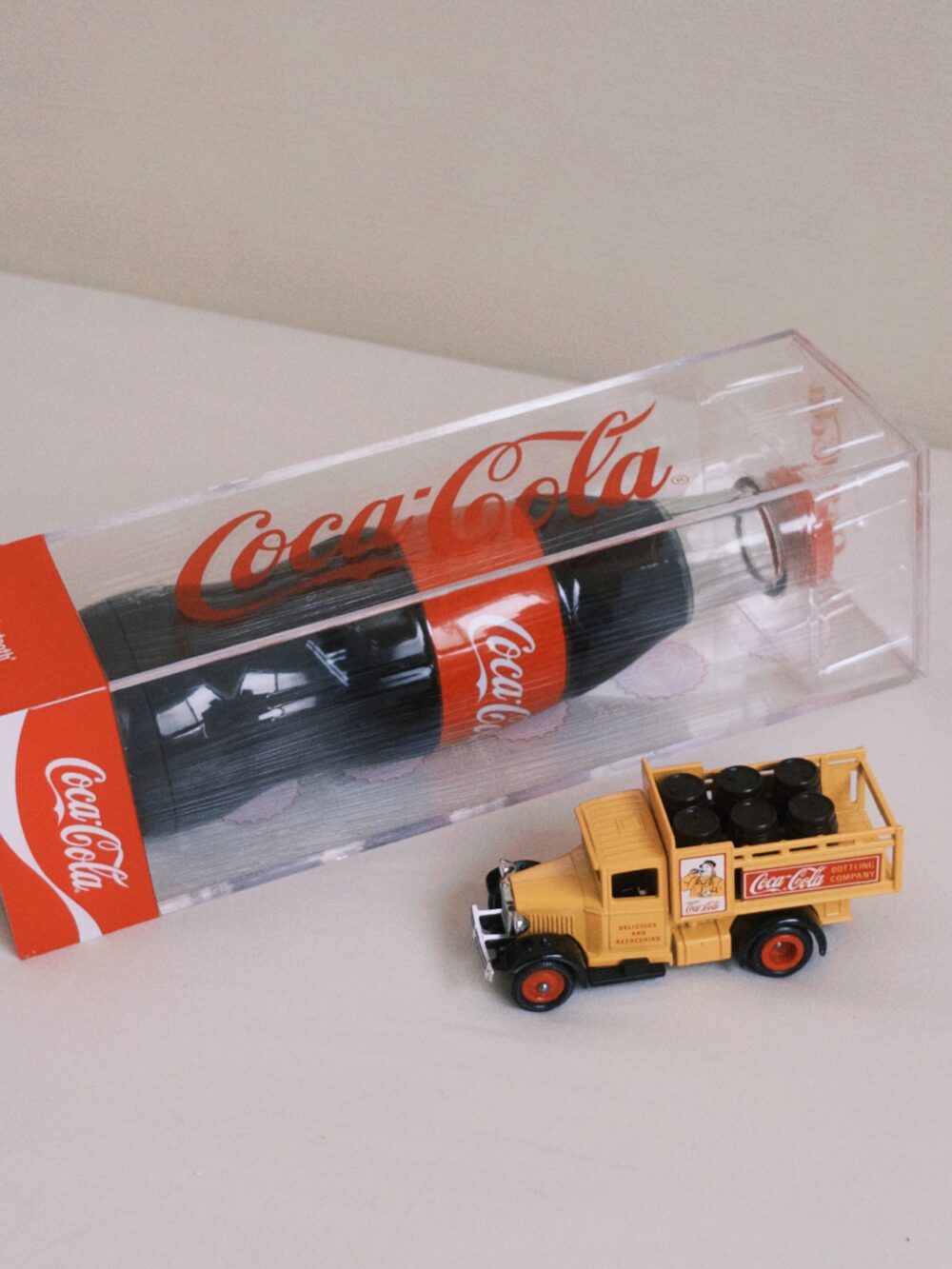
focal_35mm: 26
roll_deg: +7.3
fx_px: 953
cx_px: 476
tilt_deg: -34.7
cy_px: 634
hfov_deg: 53.1
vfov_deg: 67.3
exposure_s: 1/122
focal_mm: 5.96
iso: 64
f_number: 1.6
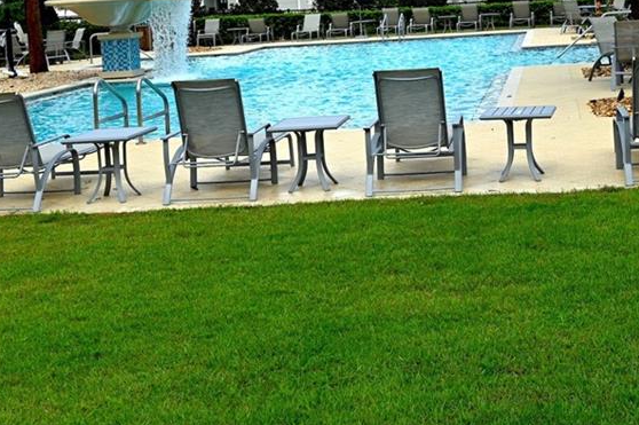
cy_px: -62
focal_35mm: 66
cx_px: 464
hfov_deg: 30.1
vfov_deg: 19.6
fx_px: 1170
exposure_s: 1/400
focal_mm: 23
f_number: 8
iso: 100
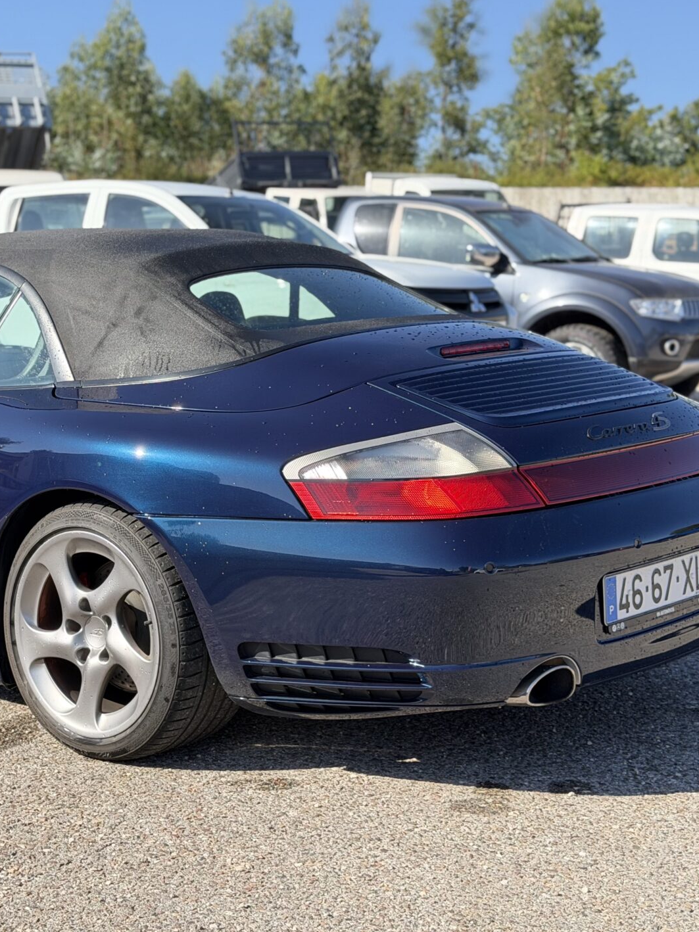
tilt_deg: -2.6
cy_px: 459
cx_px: 119
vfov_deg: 29.8
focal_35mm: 65
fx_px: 1751
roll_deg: -0.6
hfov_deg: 22.2
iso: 100
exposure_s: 1/1242
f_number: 1.78
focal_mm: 6.76
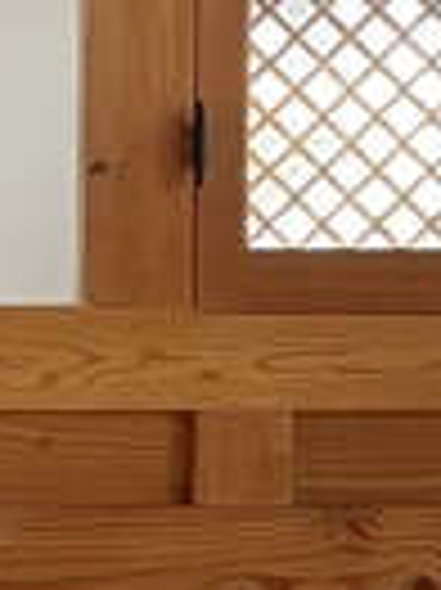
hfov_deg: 7.0
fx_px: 3454
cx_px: -554
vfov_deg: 9.8
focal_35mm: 203
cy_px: 216
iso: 160
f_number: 1.6
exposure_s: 1/60
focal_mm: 4.2
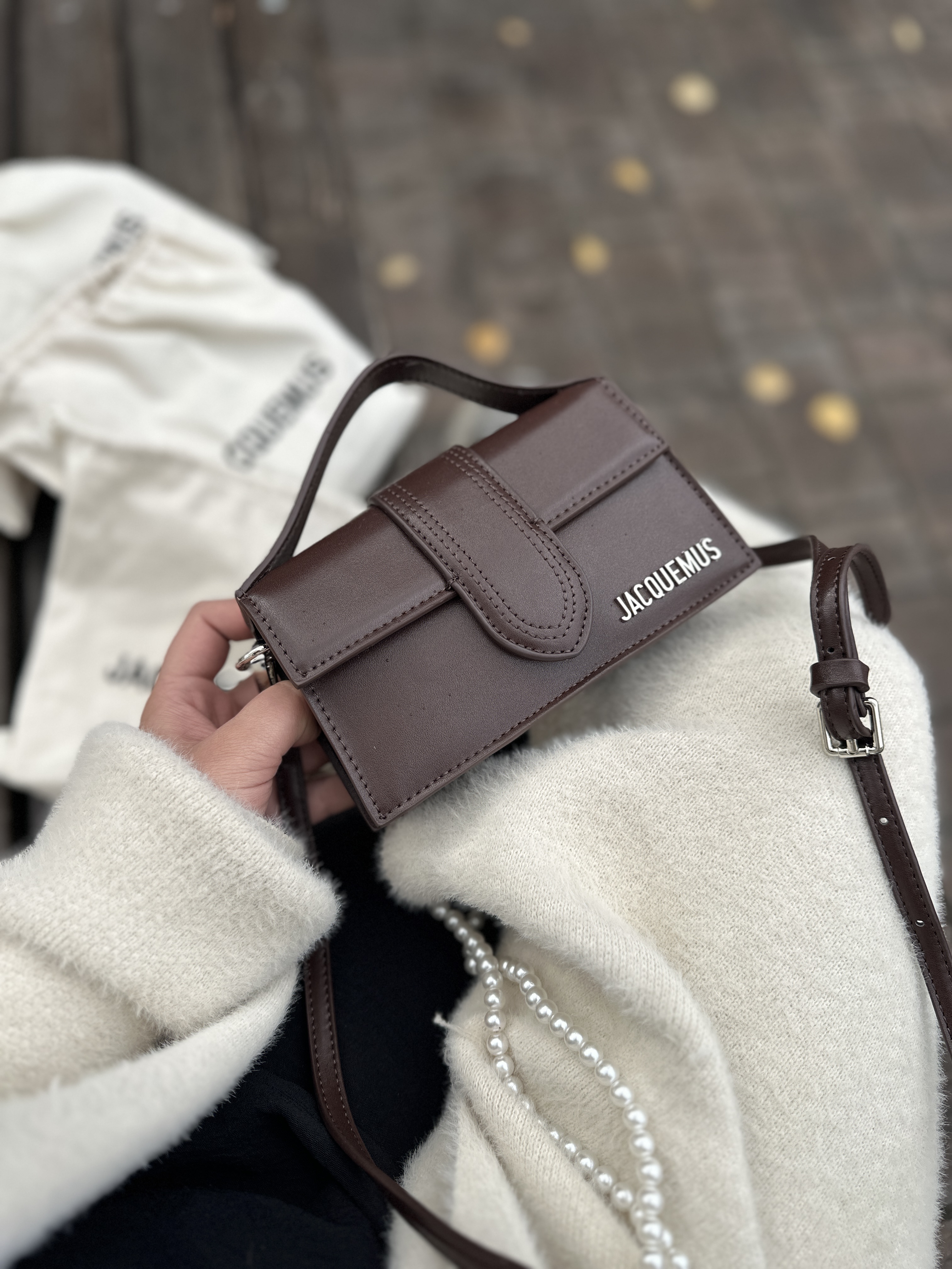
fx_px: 880
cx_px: 476
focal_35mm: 24
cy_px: 634
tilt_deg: -64.6
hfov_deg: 56.8
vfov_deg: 71.6
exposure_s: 1/580
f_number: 1.78
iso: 80
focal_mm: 6.86
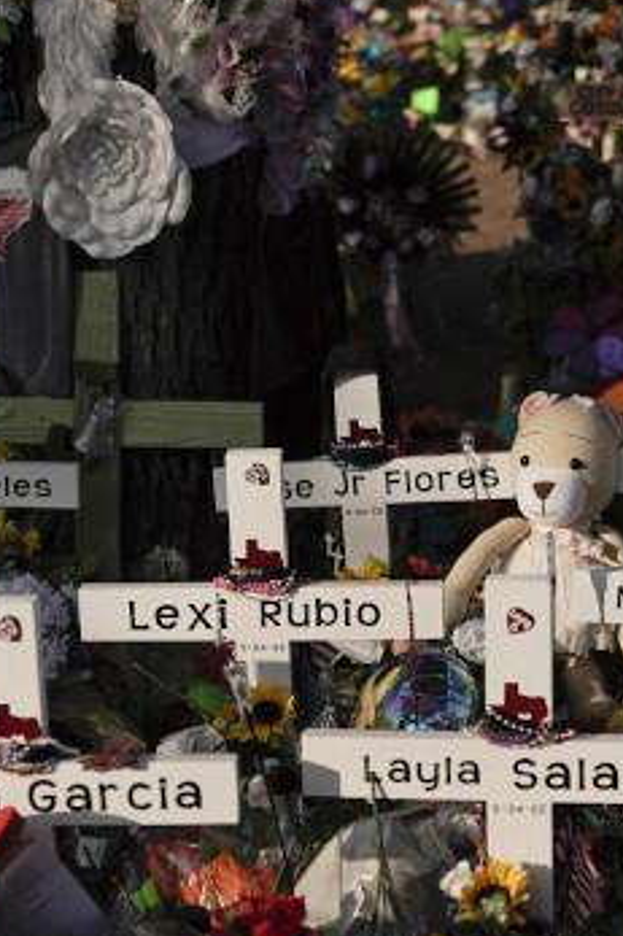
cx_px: 407
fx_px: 2624
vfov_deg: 20.0
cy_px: 732
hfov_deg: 13.5
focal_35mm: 101
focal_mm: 35
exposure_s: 1/32000
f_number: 1.6
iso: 100
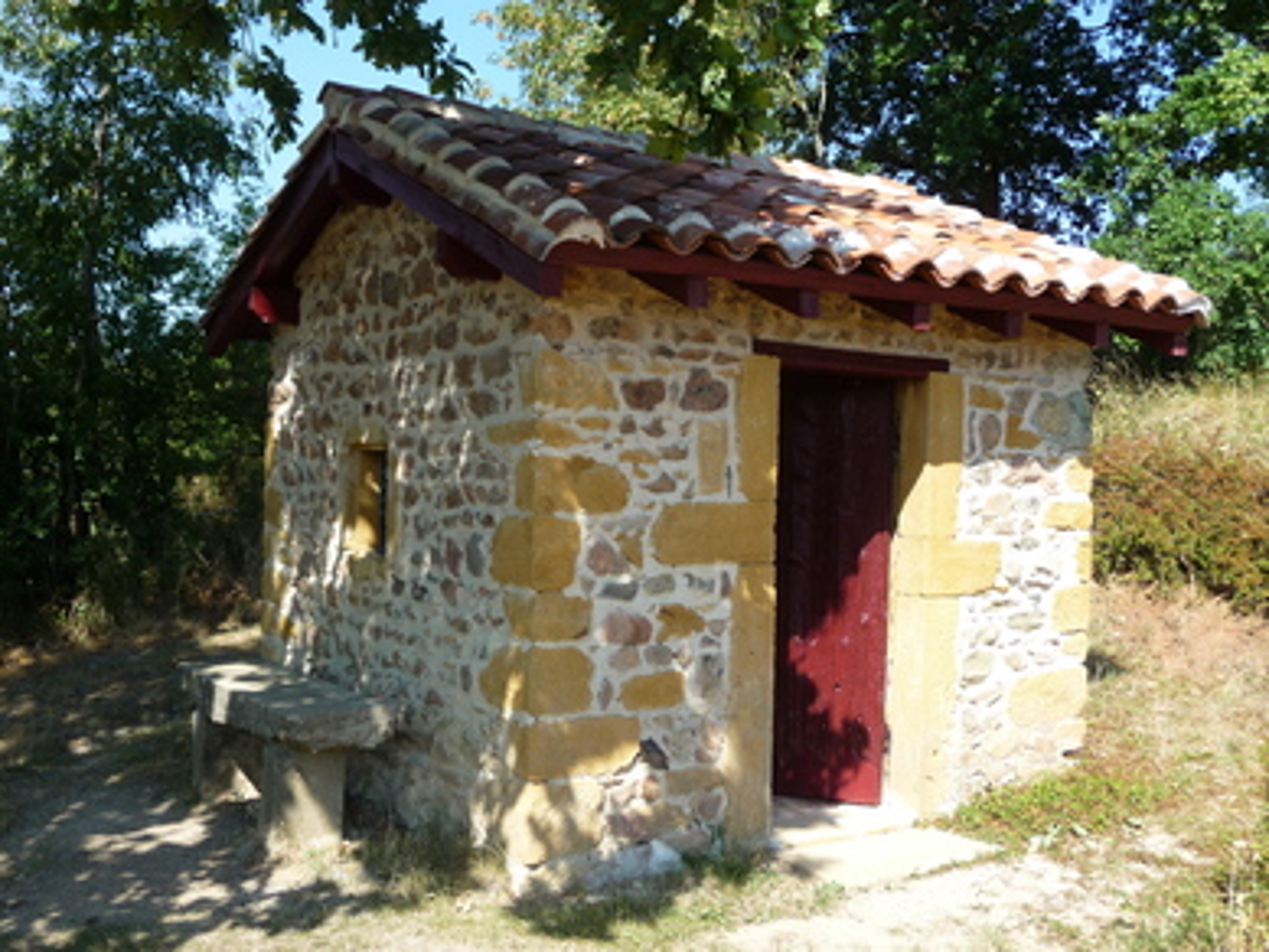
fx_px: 1577
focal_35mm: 43
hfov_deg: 43.8
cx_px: 634
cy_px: 476
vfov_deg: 33.6
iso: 100
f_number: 4
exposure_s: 1/320
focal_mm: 7.1
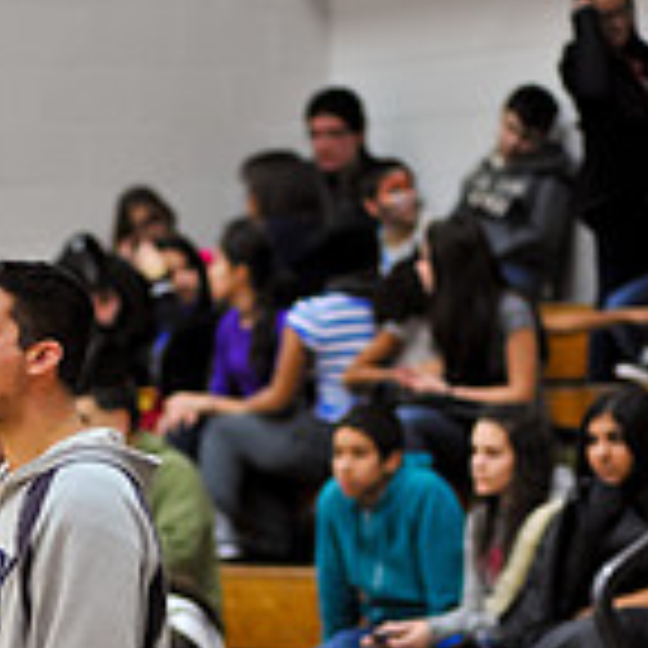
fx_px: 4765
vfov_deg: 7.7
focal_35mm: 225
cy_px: 770
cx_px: 65
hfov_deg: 7.8
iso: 1600
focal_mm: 85
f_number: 2
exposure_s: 1/500
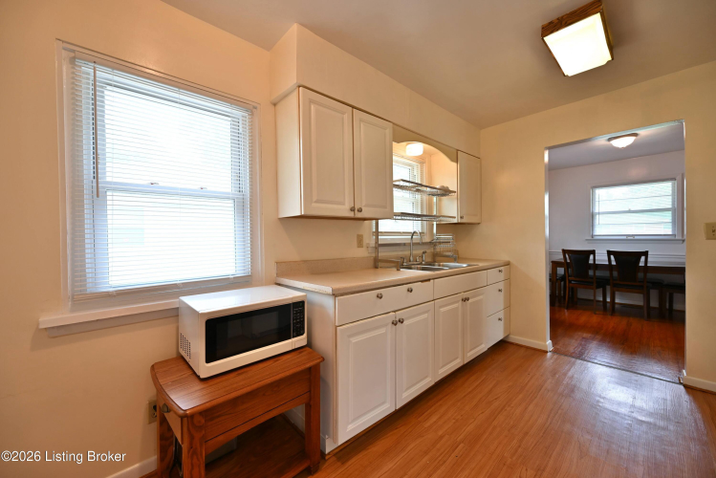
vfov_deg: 81.3
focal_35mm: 14
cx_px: 358
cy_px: 239
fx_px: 279
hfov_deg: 104.2
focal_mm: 14
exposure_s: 1/15
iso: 280
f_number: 5.6
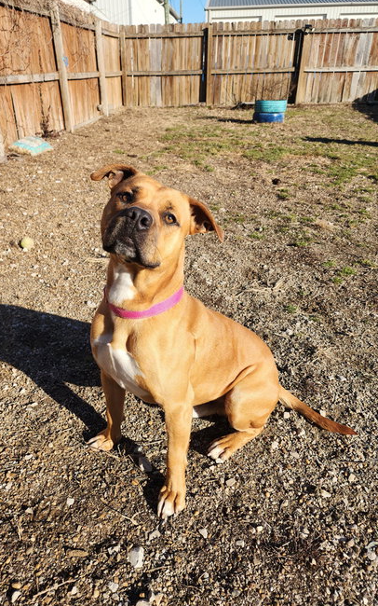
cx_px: 167
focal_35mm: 25
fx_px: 412
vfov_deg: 72.6
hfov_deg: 49.2
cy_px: 300
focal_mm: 6.4
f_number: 1.8
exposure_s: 1/769
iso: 12
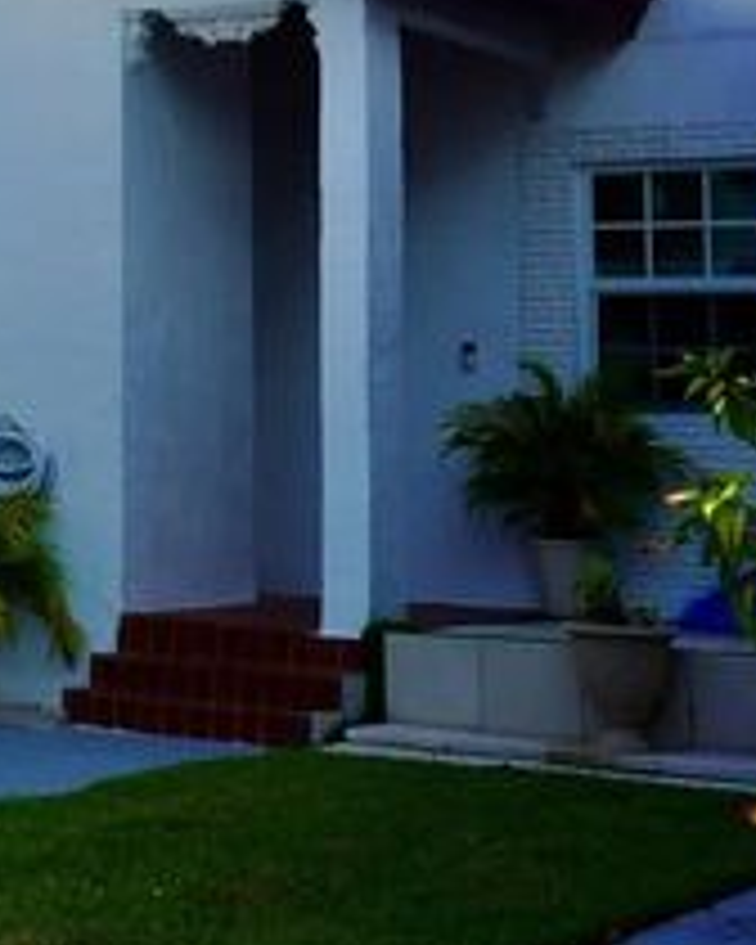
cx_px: -540
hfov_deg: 14.1
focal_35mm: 98
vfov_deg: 19.1
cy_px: 63
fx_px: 2753
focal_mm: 23
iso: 100
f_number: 10
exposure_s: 1/160
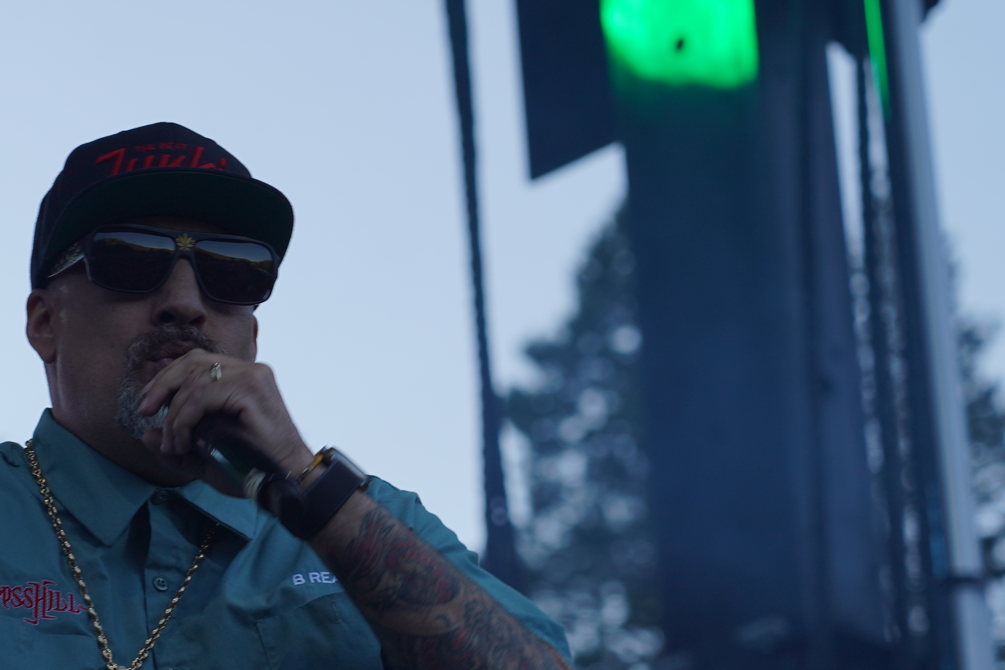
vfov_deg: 6.3
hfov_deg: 9.3
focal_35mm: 219
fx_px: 6113
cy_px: 598
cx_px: 47
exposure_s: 1/250
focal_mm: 105
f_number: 5
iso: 100
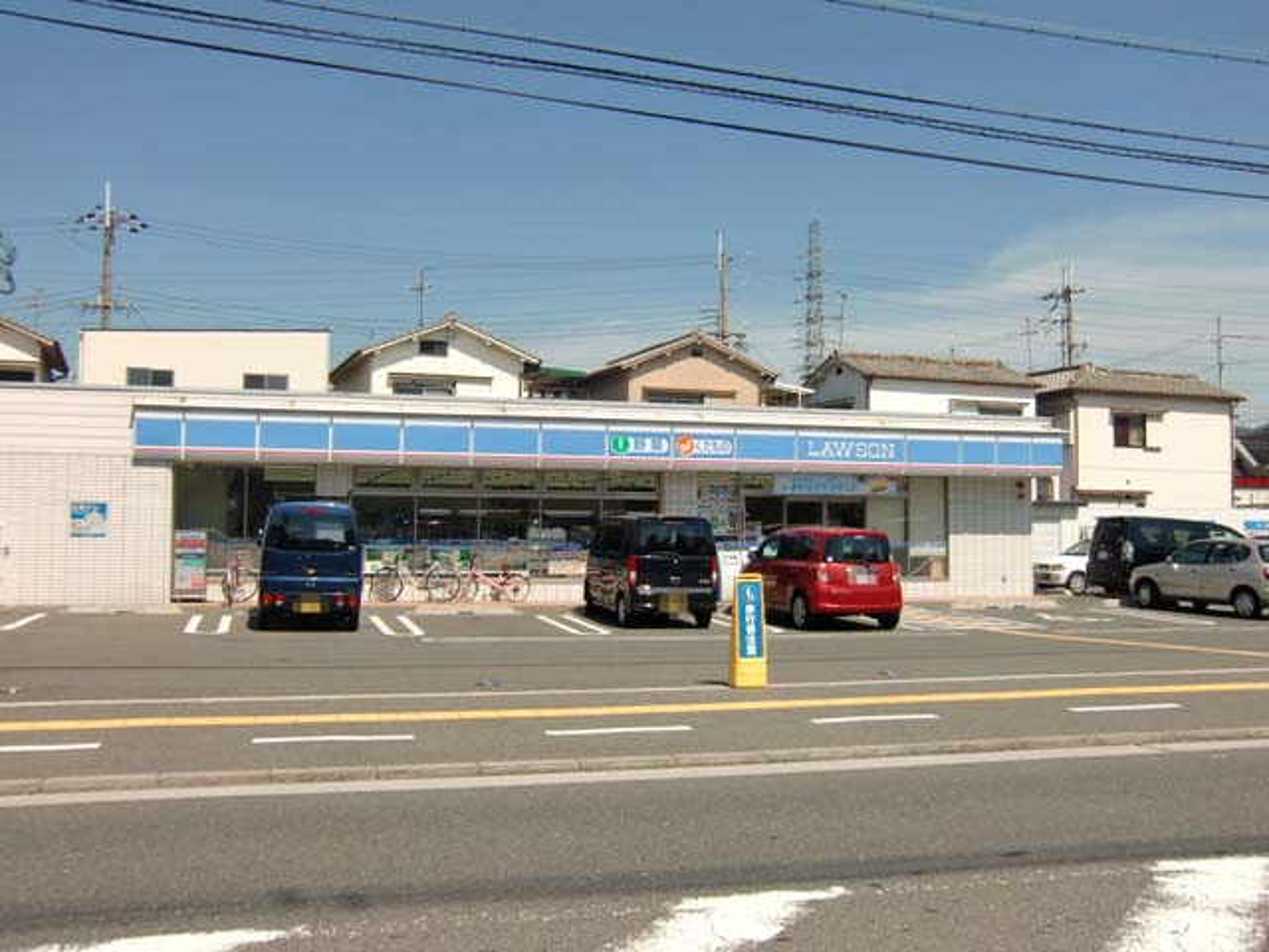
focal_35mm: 34
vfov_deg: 41.8
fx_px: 1246
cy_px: 476
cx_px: 634
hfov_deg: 54.0
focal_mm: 6.1
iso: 64
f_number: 3.6
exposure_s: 1/1000
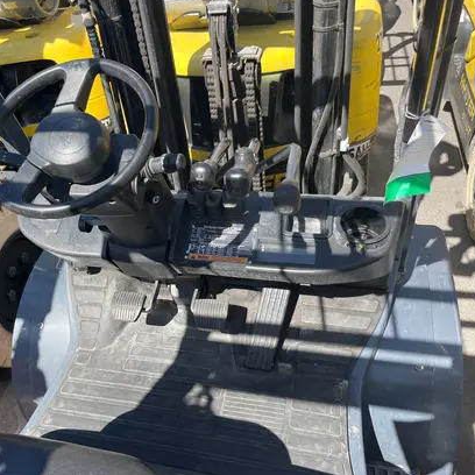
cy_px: 237
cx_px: 187
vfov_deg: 52.5
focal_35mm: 31
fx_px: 481
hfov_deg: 52.1
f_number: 1.6
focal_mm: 5.1
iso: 50
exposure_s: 1/975
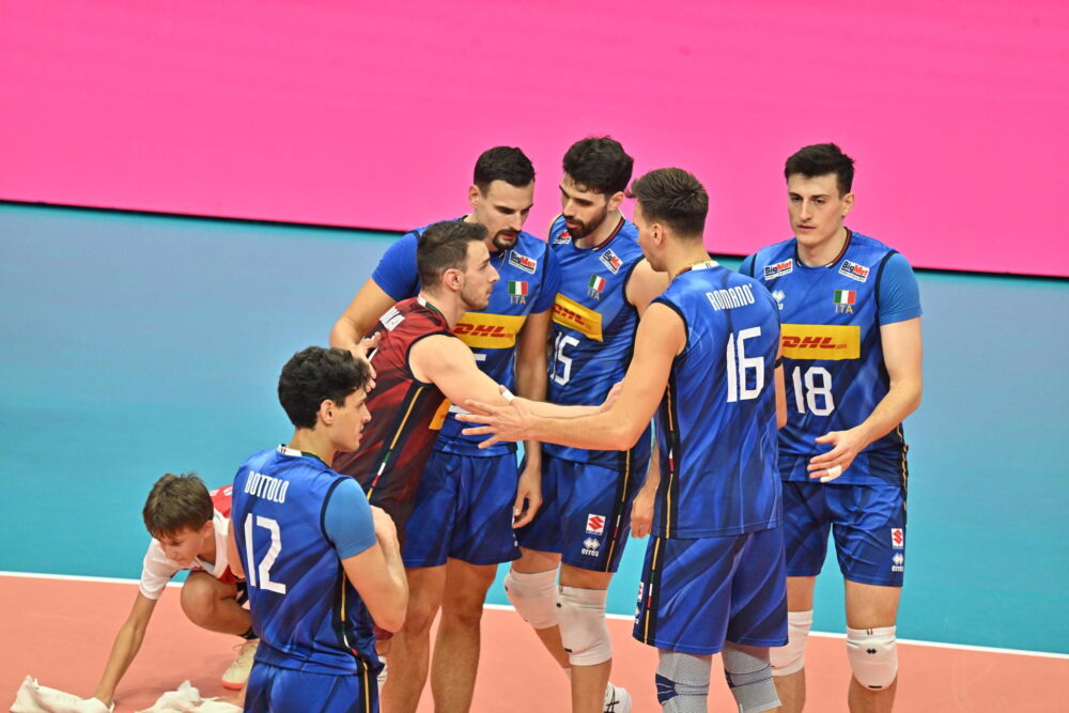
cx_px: 534
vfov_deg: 3.4
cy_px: 356
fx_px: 11879
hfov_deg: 5.2
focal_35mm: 400
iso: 1600
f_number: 5.6
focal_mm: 400
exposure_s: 1/400
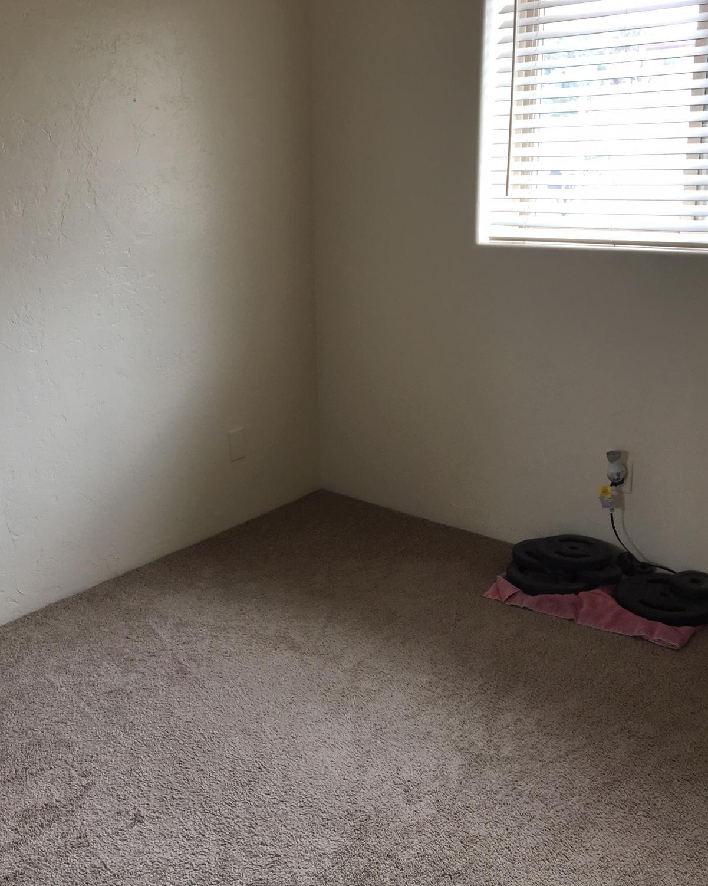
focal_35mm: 38
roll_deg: +4.7
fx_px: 996
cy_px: 441
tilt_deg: -17.7
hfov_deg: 38.1
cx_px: 174
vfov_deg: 47.9
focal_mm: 4.15
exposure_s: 1/58
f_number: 2.2
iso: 25
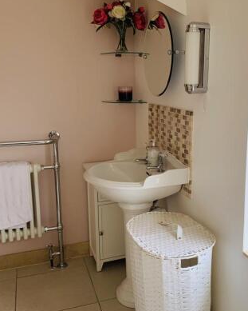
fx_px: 349
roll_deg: -1.0
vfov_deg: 47.9
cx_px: 174
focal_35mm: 38
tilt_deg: -12.0
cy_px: 152
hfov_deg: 38.5
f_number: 1.8
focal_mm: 4.25
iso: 25
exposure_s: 1/122
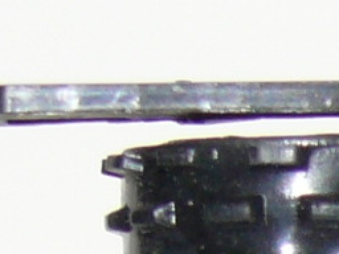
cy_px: 529
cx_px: 802
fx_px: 6238
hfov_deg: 3.1
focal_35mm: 637
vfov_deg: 2.3
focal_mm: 13.3
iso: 100
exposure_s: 1/30
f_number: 4
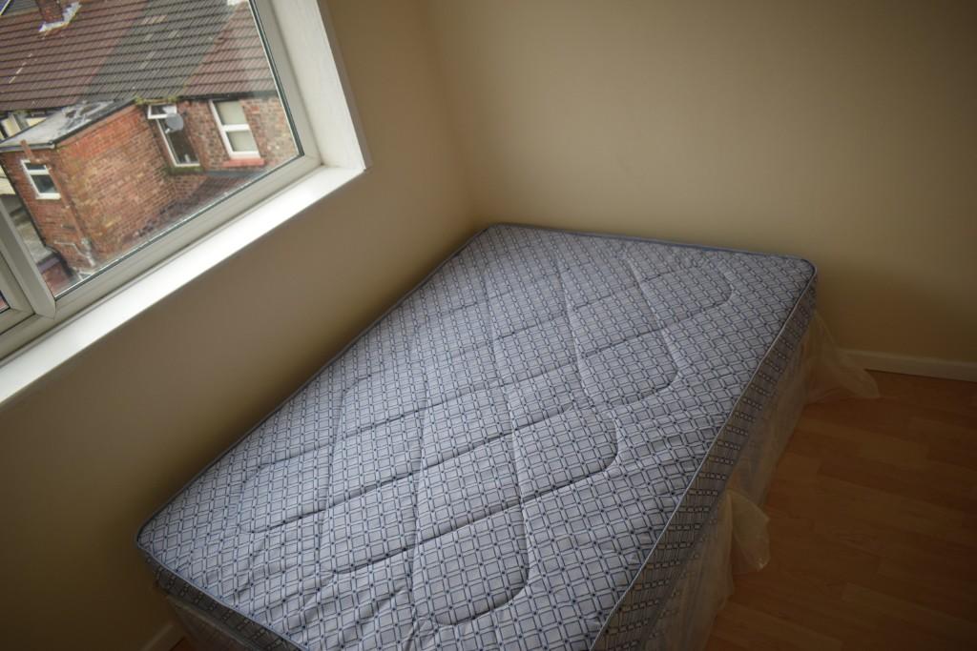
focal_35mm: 27
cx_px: 488
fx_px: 733
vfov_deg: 47.9
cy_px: 326
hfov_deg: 67.4
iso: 450
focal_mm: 18
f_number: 4
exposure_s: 1/60
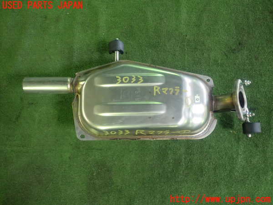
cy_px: 102
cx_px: 136
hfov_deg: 60.0
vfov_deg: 46.8
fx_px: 237
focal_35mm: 30
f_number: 2.3
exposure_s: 1/30
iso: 250
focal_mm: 5.4
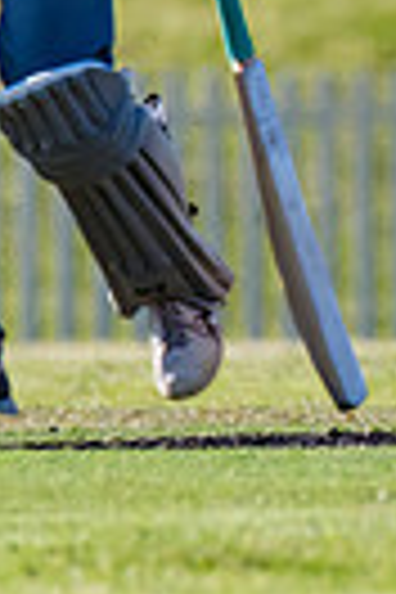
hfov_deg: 0.5
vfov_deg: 0.7
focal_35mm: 2924
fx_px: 48242
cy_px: -37
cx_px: 1087
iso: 640
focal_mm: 600
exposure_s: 1/2000
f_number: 6.3
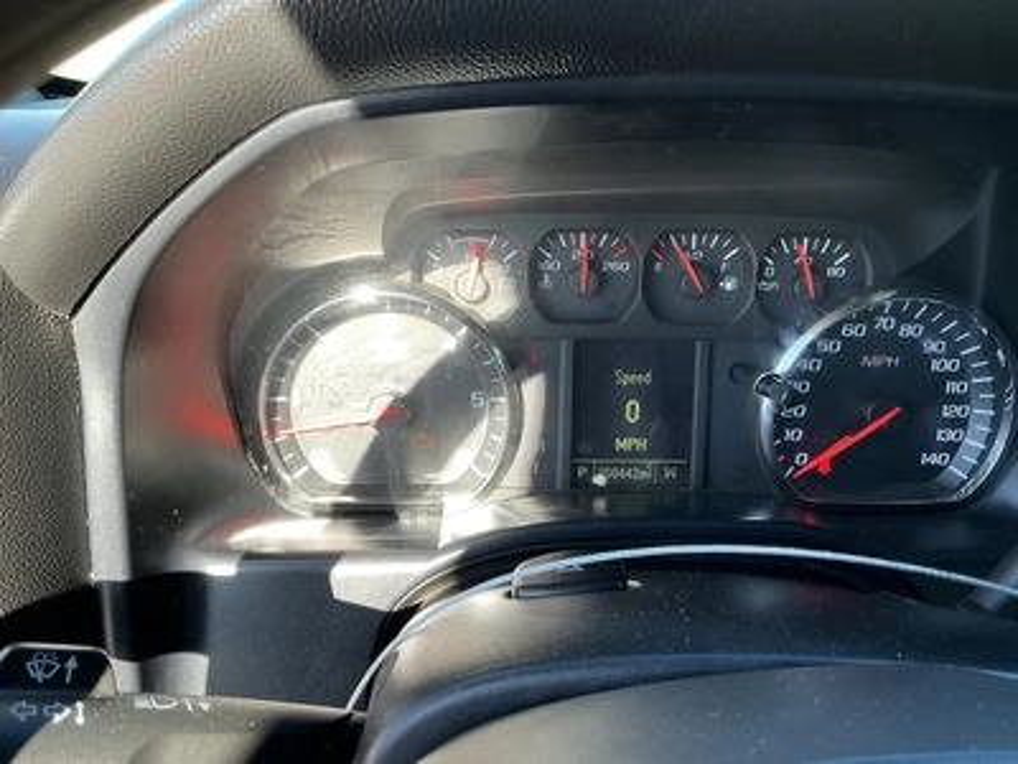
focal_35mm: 28
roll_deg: -2.8
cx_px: 509
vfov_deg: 49.7
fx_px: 823
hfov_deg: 63.4
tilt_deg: -25.1
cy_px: 382
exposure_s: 1/122
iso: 40
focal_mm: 3
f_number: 1.8
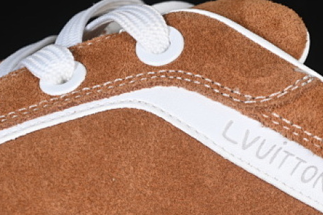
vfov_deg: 7.9
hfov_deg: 11.9
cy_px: 219
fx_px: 1552
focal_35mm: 173
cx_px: 199
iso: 160
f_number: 6.3
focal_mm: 50
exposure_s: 1/60
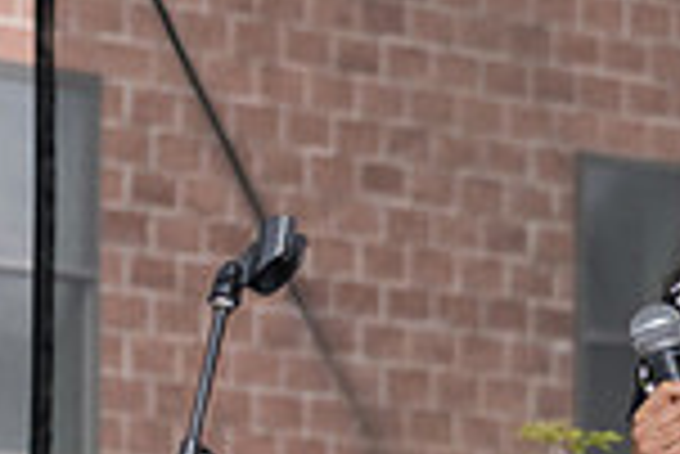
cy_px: 793
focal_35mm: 461
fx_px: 8716
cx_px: -333
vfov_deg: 3.0
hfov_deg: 4.4
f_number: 6.3
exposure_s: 1/2000
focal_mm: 120
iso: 1250
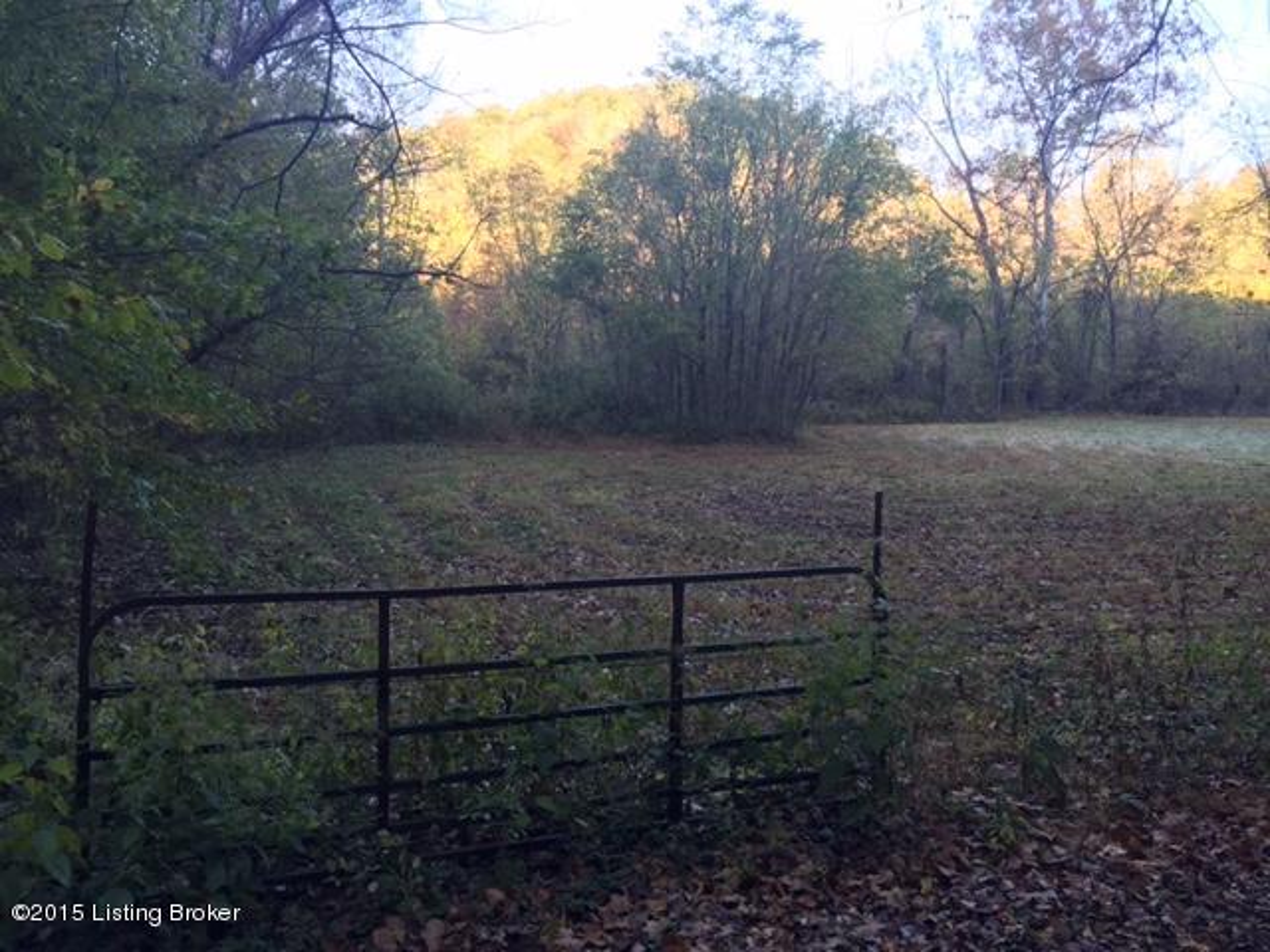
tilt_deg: -3.8
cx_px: 635
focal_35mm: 29
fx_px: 1064
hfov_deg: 61.7
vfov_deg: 48.2
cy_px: 476
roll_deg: -2.1
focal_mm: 4.15
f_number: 2.2
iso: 50
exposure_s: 1/120
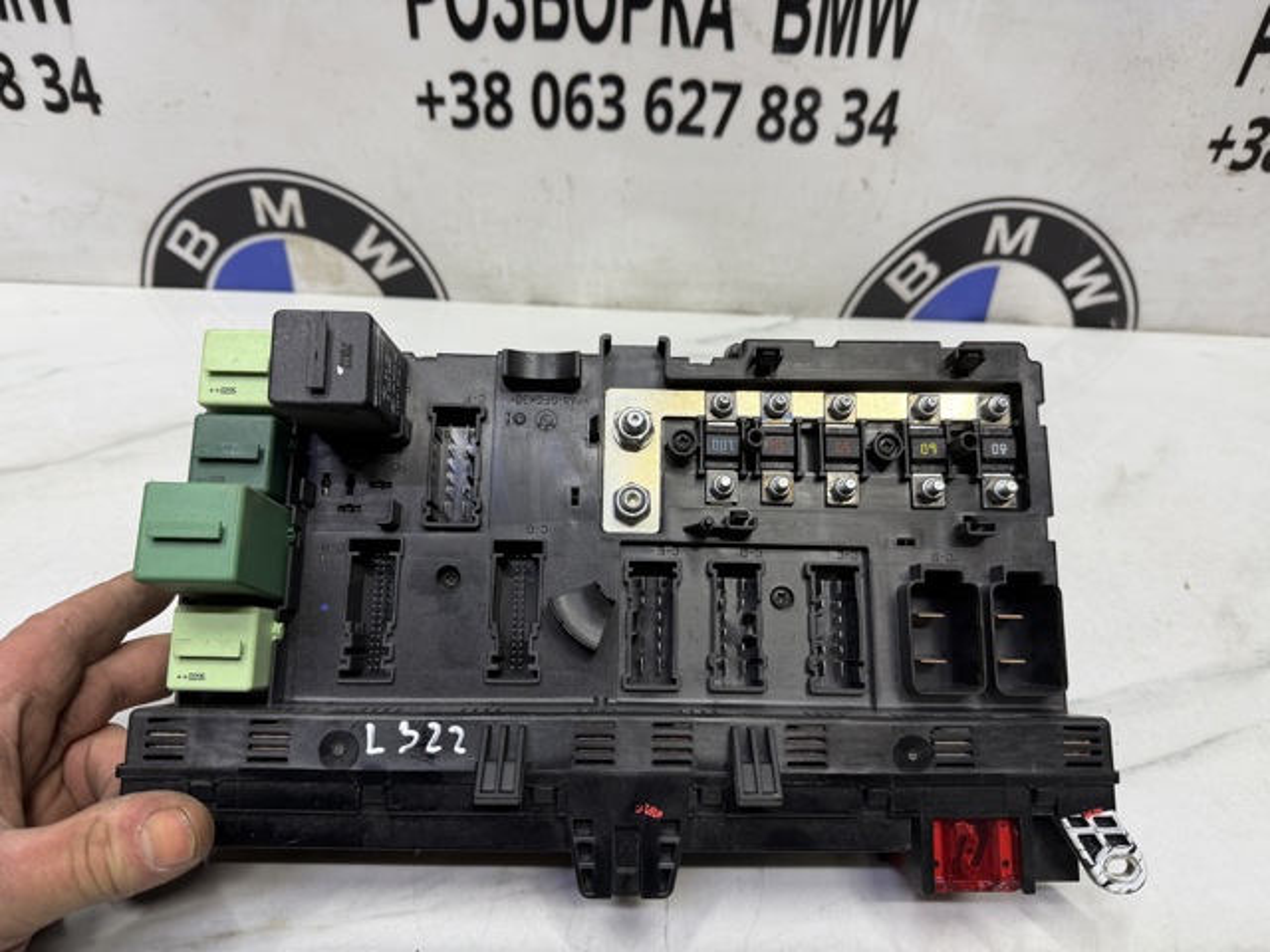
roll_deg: -2.9
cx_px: 635
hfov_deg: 71.6
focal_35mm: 24
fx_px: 881
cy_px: 476
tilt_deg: -36.7
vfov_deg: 56.8
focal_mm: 6.76
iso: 160
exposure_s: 1/121
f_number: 1.78
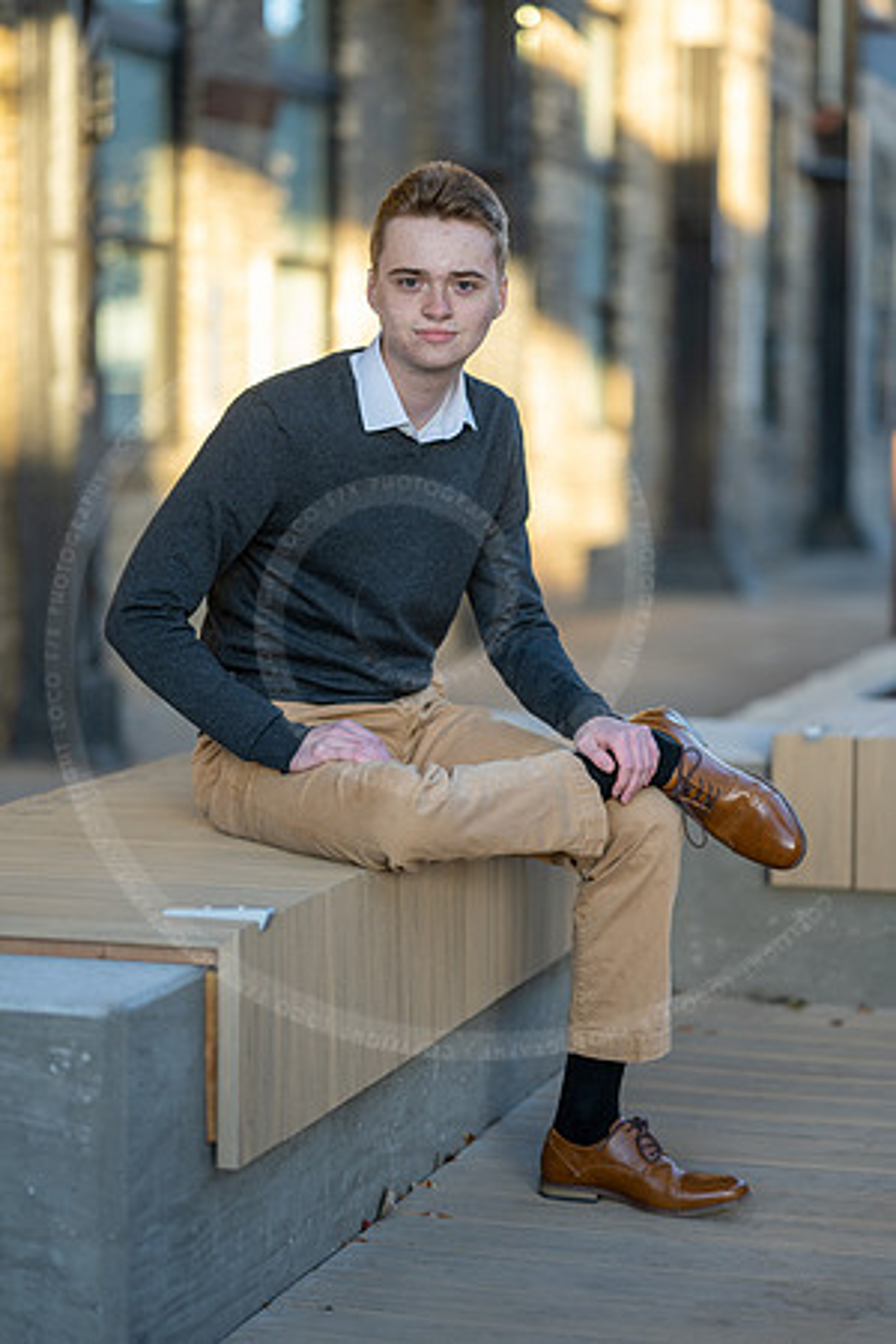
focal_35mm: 85
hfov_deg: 16.1
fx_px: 3173
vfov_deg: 23.9
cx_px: 448
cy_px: 672
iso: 200
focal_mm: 85
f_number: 1.8
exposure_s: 1/500
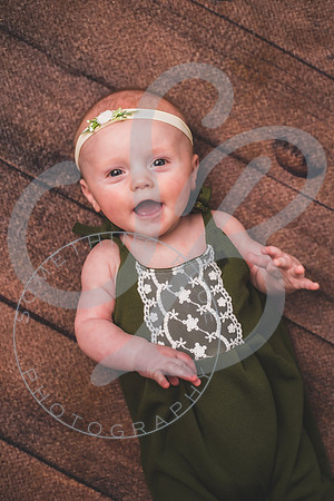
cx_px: 167
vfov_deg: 39.6
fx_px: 696
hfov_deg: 27.0
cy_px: 250
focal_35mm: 50
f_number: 2.8
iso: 250
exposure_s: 1/320
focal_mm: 50
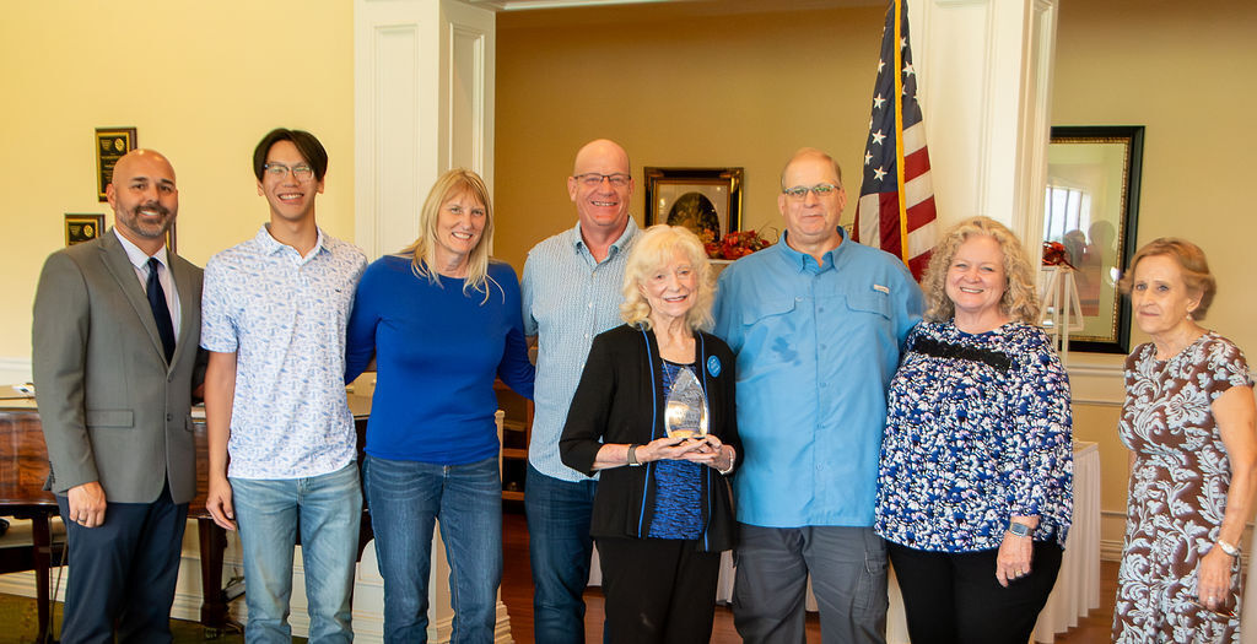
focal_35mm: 51
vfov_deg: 22.0
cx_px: 643
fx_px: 1655
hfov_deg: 41.6
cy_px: 416
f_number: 5
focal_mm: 26
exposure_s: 1/250
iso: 6400
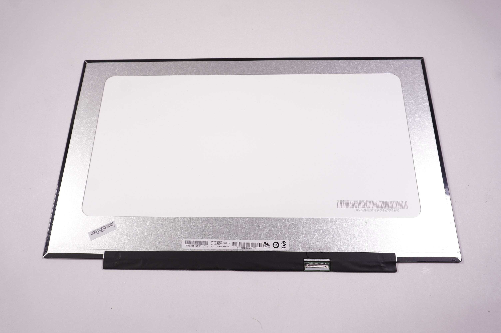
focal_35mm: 27
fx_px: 375
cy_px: 166
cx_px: 250
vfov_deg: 47.8
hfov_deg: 67.4
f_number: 6.3
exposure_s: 1/100
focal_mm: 18
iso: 500
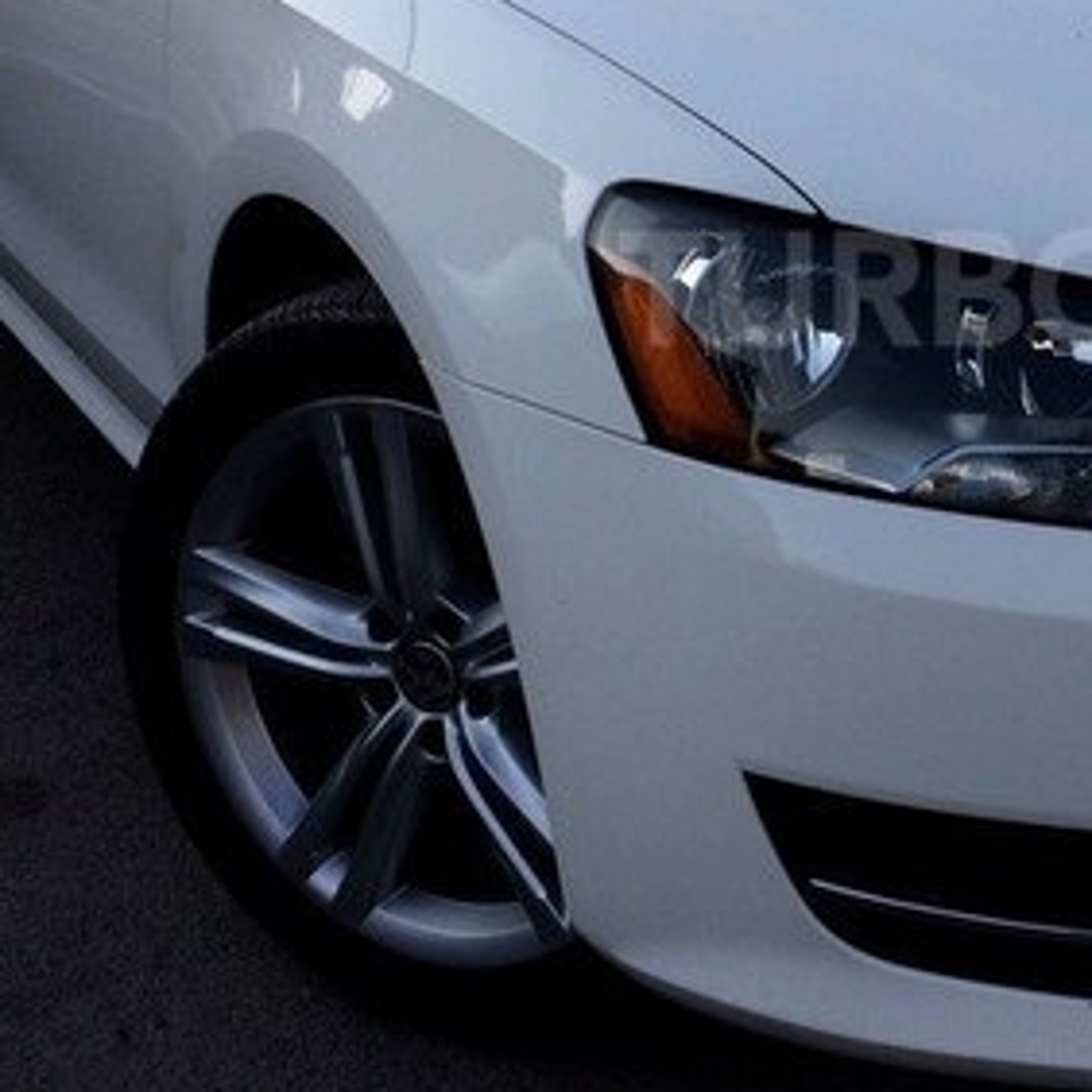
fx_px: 2141
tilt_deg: -15.3
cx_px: 1015
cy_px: 288
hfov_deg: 27.4
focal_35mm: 60
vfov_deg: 28.2
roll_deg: -3.1
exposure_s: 1/604
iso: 32
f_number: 2.2
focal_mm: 4.15
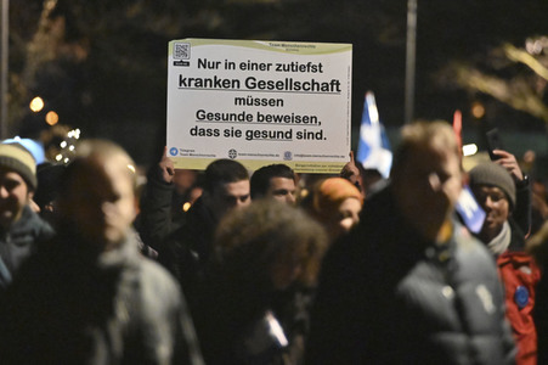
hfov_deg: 10.3
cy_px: 182
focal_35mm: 200
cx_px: 274
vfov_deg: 6.9
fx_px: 3042
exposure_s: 1/320
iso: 20000
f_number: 2.8
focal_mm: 200
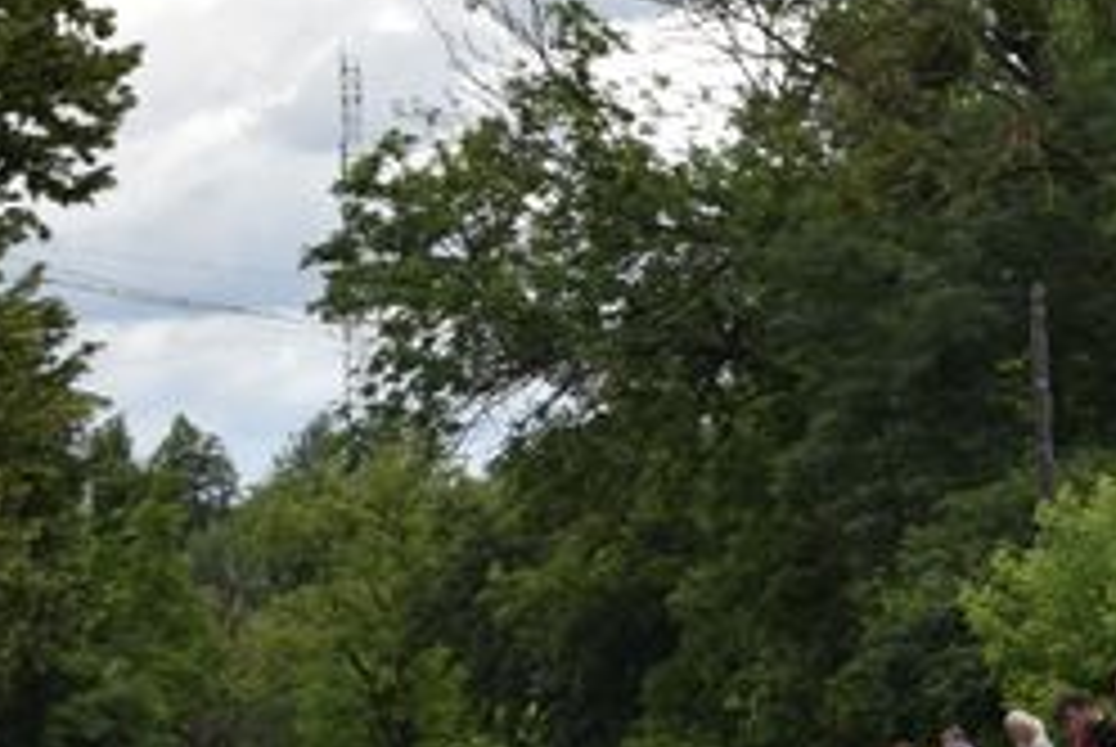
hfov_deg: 8.1
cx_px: 1588
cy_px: 551
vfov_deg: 5.5
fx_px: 7744
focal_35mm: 250
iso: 200
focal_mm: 55
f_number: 5.6
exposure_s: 1/640
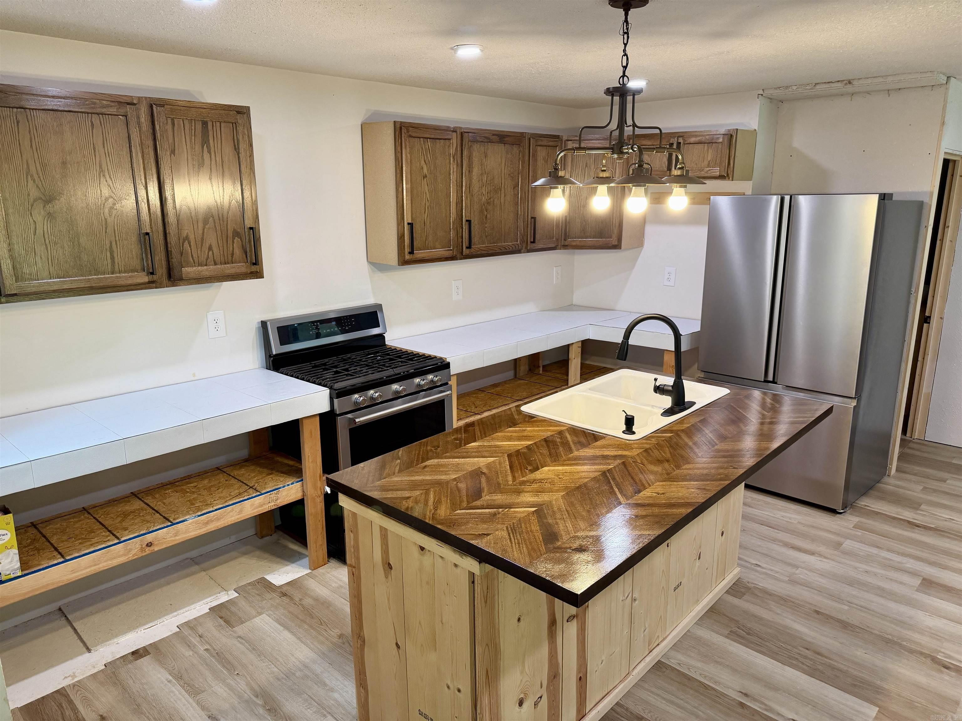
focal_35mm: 24
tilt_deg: -13.4
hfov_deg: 71.6
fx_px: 667
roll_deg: +1.0
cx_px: 481
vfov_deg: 56.8
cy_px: 360
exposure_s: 1/120
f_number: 1.78
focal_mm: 6.76
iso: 200
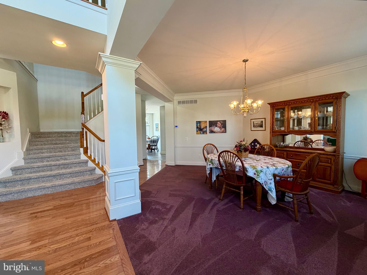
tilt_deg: -2.7
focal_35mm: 14
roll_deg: +2.7
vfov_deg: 85.7
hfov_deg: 102.1
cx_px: 184
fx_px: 148
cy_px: 138
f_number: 2.2
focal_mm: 2.22
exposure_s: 1/60
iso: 250
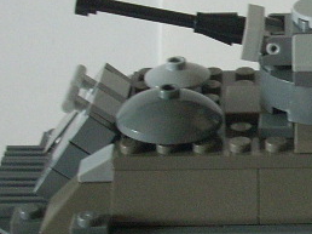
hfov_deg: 13.1
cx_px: 377
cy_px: 112
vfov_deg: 10.1
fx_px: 1324
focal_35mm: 147
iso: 200
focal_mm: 6.2
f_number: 2.8
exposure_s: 1/16.4
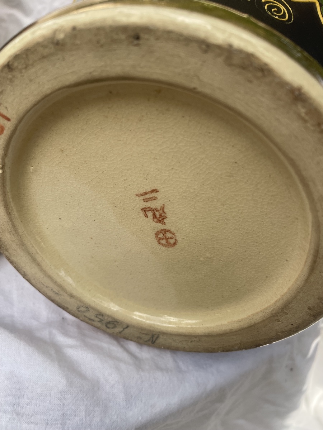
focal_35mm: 26
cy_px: 215
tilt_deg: -32.5
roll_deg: -15.6
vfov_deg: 67.3
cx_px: 162
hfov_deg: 53.1
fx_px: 323
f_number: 1.6
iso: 32
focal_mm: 4.2
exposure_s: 1/452
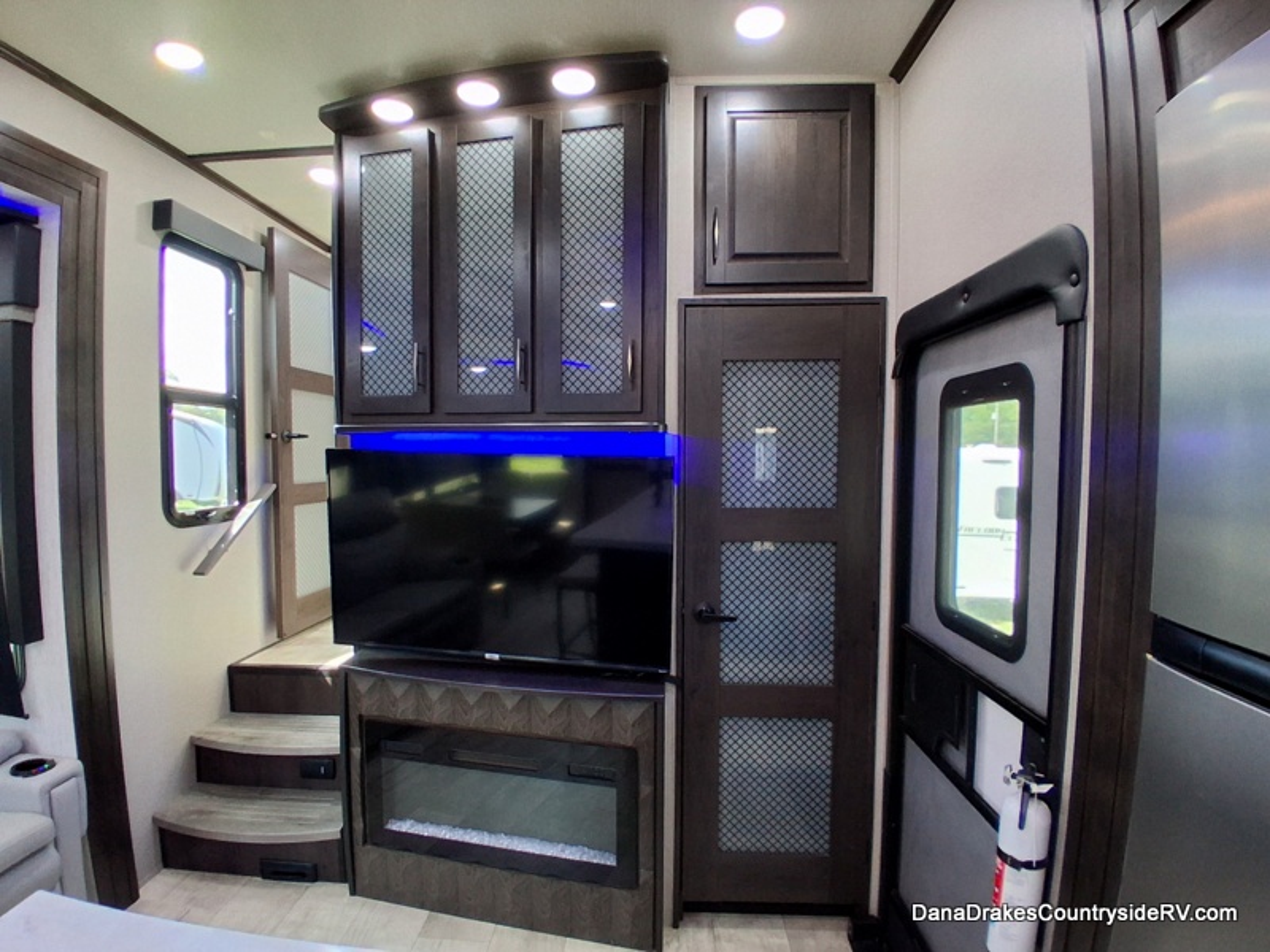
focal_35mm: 17
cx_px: 635
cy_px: 476
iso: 250
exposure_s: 1/40
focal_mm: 1.4
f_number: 2.2
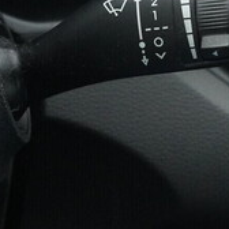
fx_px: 748
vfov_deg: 17.1
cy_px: 22
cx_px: 252
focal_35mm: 100
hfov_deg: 16.8
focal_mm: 24
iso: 6400
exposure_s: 1/250
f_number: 6.3
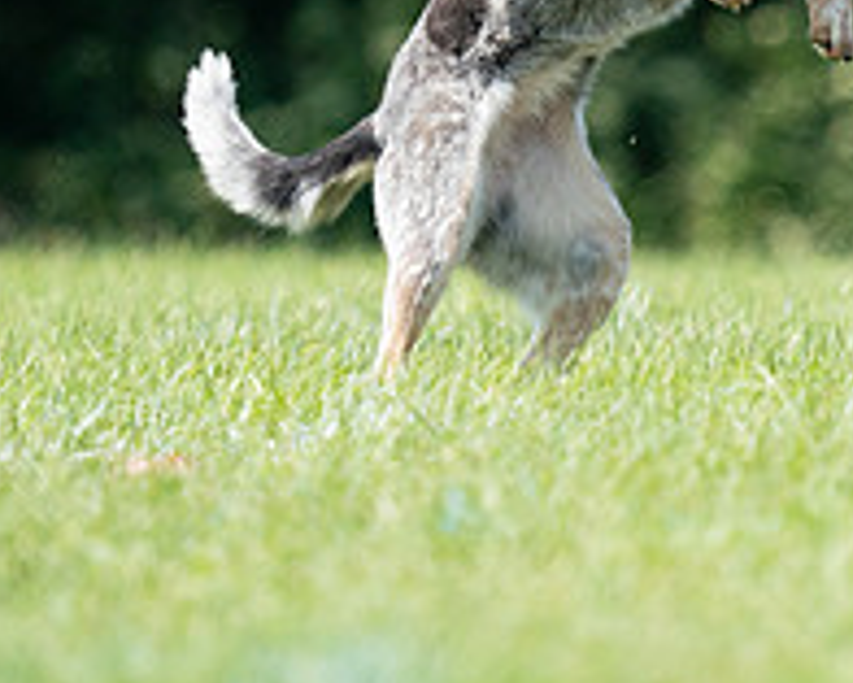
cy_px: -124
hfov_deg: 1.4
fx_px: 33770
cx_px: 753
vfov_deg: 1.2
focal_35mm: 1337
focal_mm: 481
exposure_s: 1/4000
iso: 2000
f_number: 6.3
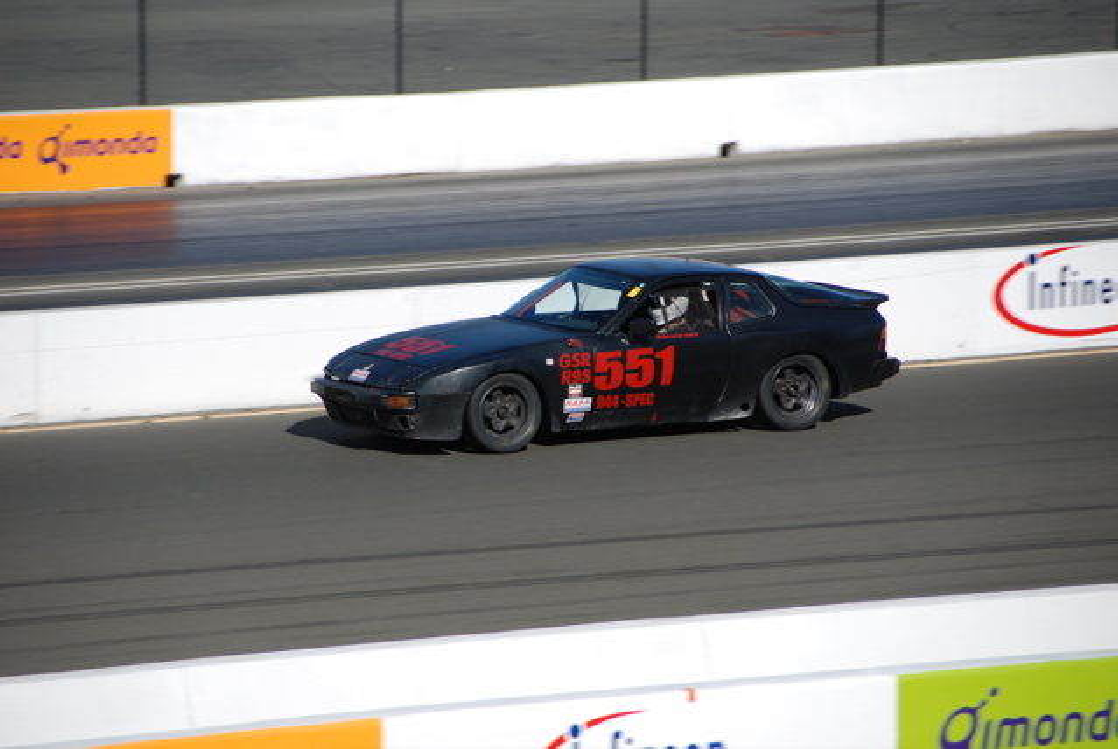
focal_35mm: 300
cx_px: 559
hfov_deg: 6.9
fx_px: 9329
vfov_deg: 4.6
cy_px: 374
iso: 100
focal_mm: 200
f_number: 5.6
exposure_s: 1/640
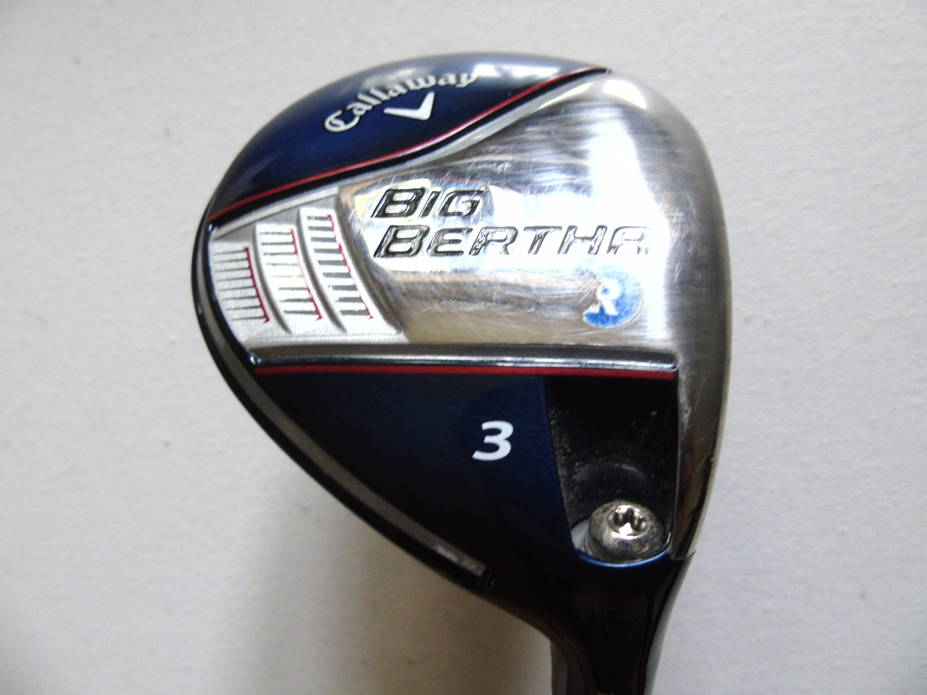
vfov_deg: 54.9
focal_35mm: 25
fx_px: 669
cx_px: 464
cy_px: 348
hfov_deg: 69.4
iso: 400
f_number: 3.4
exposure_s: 1/30
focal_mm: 4.4
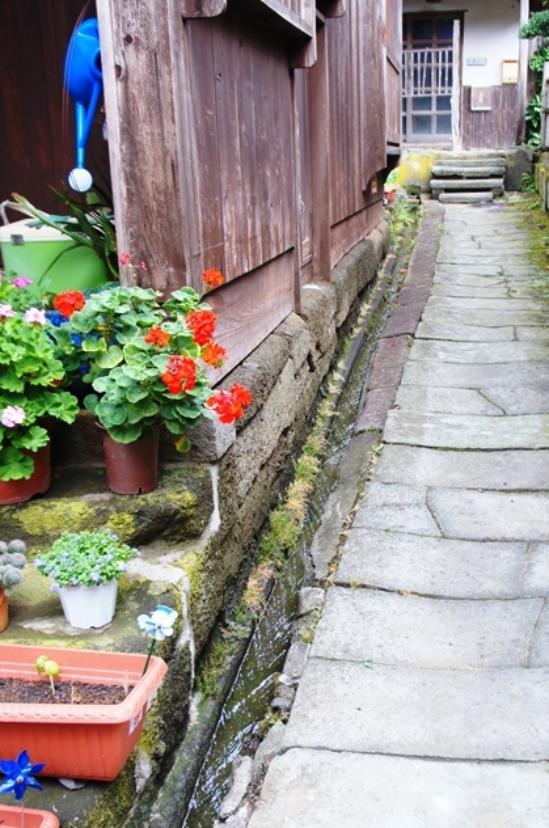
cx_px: 340
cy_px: 444
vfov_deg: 50.7
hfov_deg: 34.8
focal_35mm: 38
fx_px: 873
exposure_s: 1/160
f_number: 4
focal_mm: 20
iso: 500
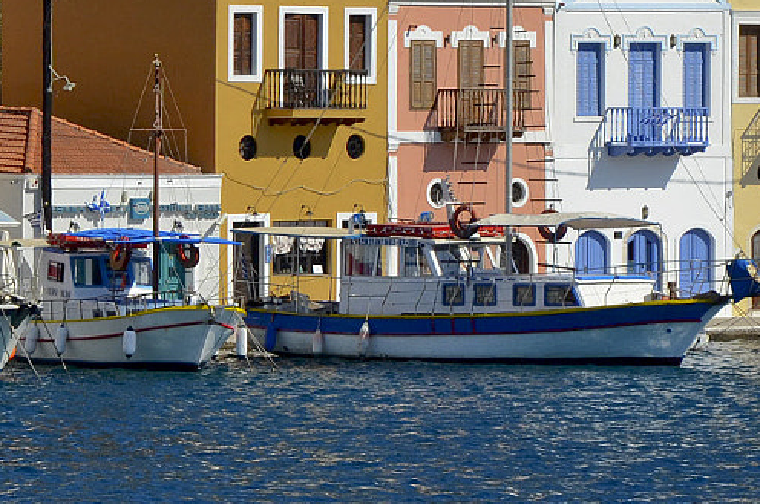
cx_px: 83
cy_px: 128
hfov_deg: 5.7
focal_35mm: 363
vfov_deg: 3.8
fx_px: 7643
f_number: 8
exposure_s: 1/800
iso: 200
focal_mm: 75
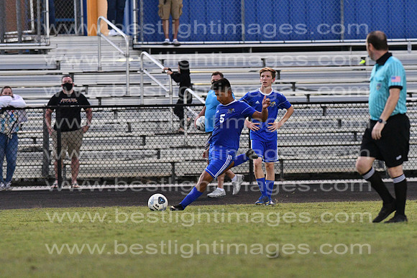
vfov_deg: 3.1
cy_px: 139
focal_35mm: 450
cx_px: 208
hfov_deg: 4.6
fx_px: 5213
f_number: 4
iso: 8000
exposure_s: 1/800
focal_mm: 300
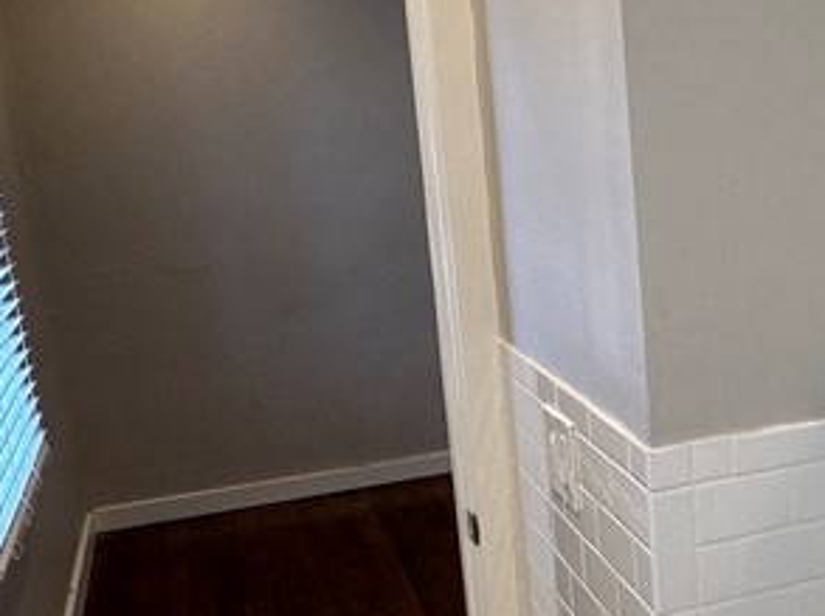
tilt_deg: -14.0
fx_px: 1166
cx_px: 853
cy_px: 354
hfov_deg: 34.8
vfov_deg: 29.6
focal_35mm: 49
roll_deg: +1.4
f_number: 2.2
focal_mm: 2.22
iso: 100
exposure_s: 1/120
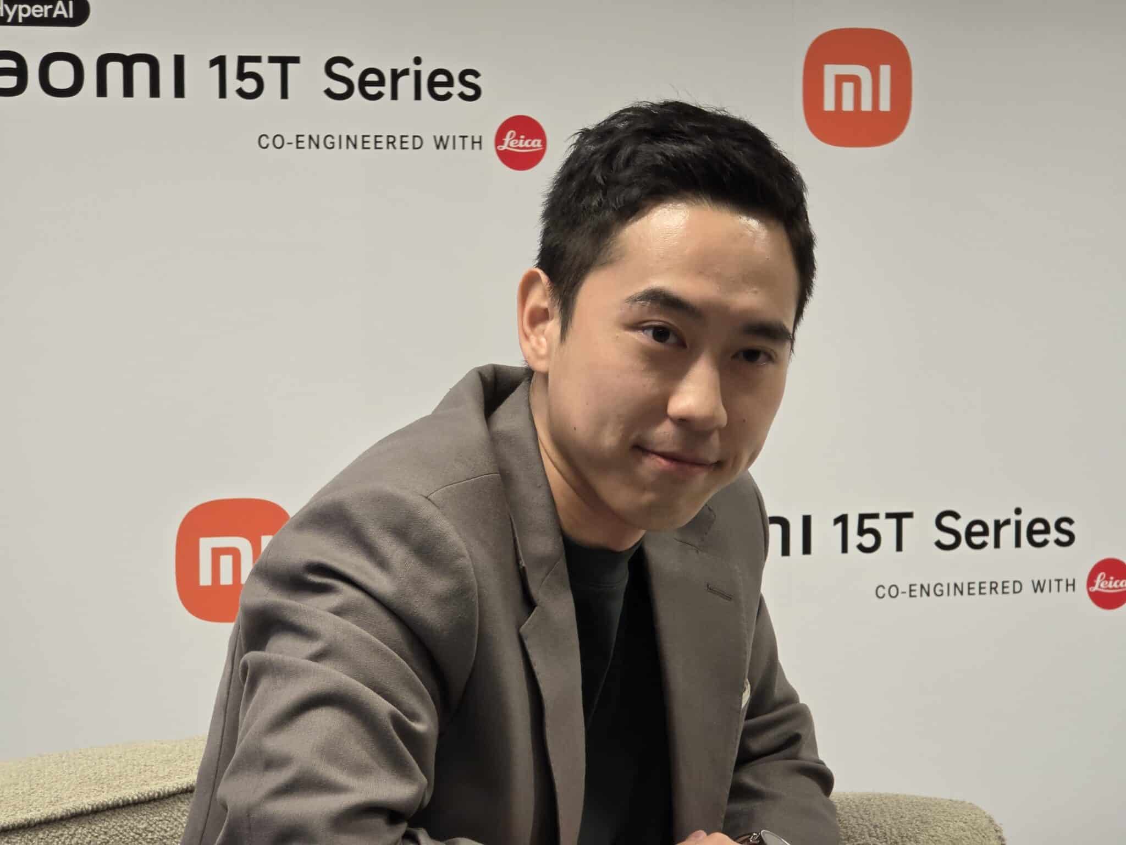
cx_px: 563
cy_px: 422
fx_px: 3741
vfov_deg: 12.9
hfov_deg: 17.1
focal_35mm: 115
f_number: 3.4
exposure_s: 1/50
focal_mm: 18.6
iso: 250
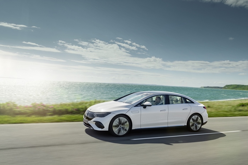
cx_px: 124
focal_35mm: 32
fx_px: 220
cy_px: 82
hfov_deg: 58.7
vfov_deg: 41.1
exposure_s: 1/200
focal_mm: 32
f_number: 8
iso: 100
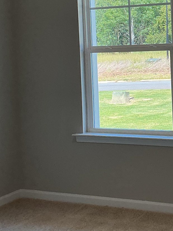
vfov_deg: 23.9
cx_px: 157
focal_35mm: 81
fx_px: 540
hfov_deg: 17.9
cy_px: 56
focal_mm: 3
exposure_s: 1/162
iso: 32
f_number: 1.8
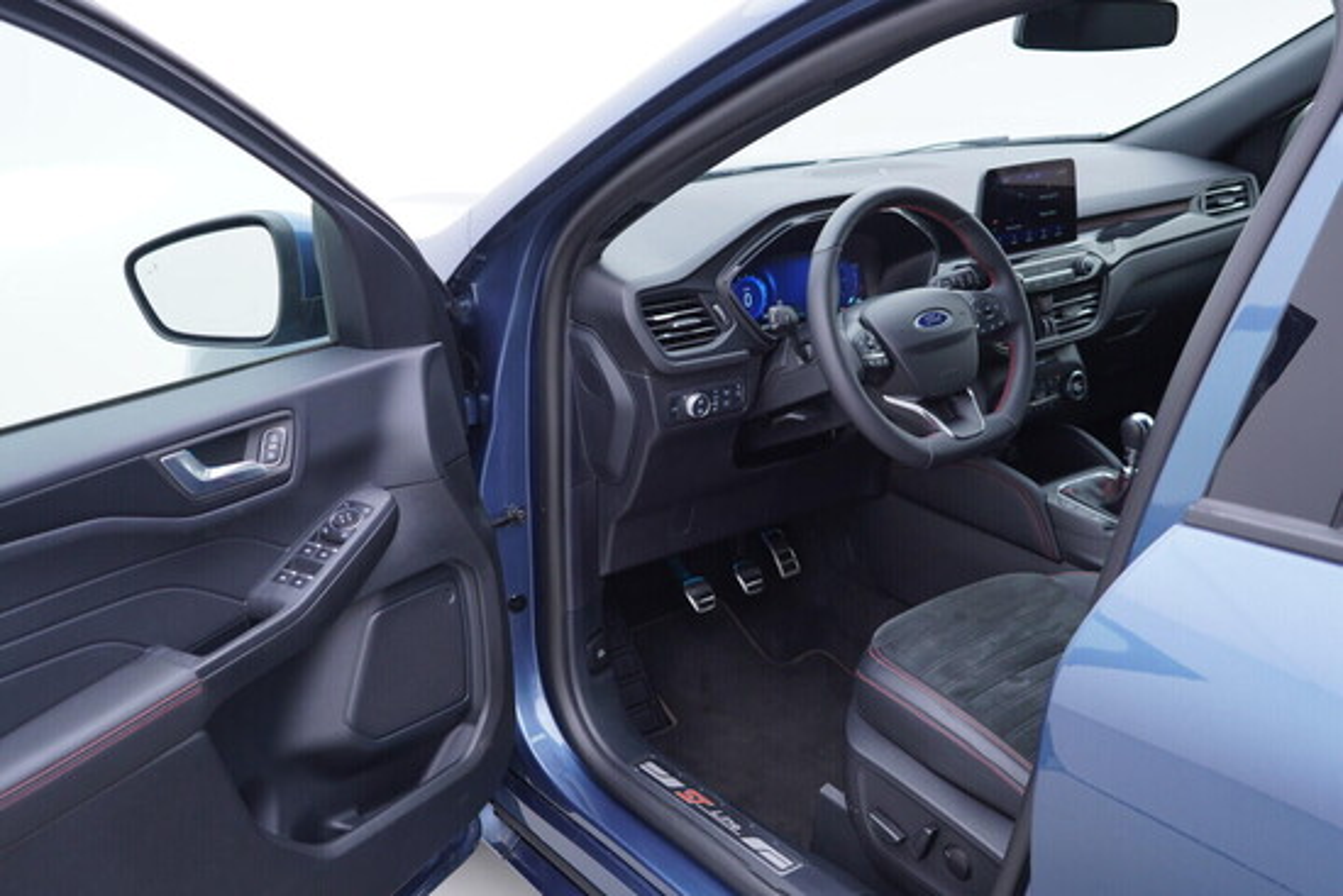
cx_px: 672
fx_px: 1343
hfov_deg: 53.1
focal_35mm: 36
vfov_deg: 36.9
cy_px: 448
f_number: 2.8
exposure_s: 1/40
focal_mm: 24
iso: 125
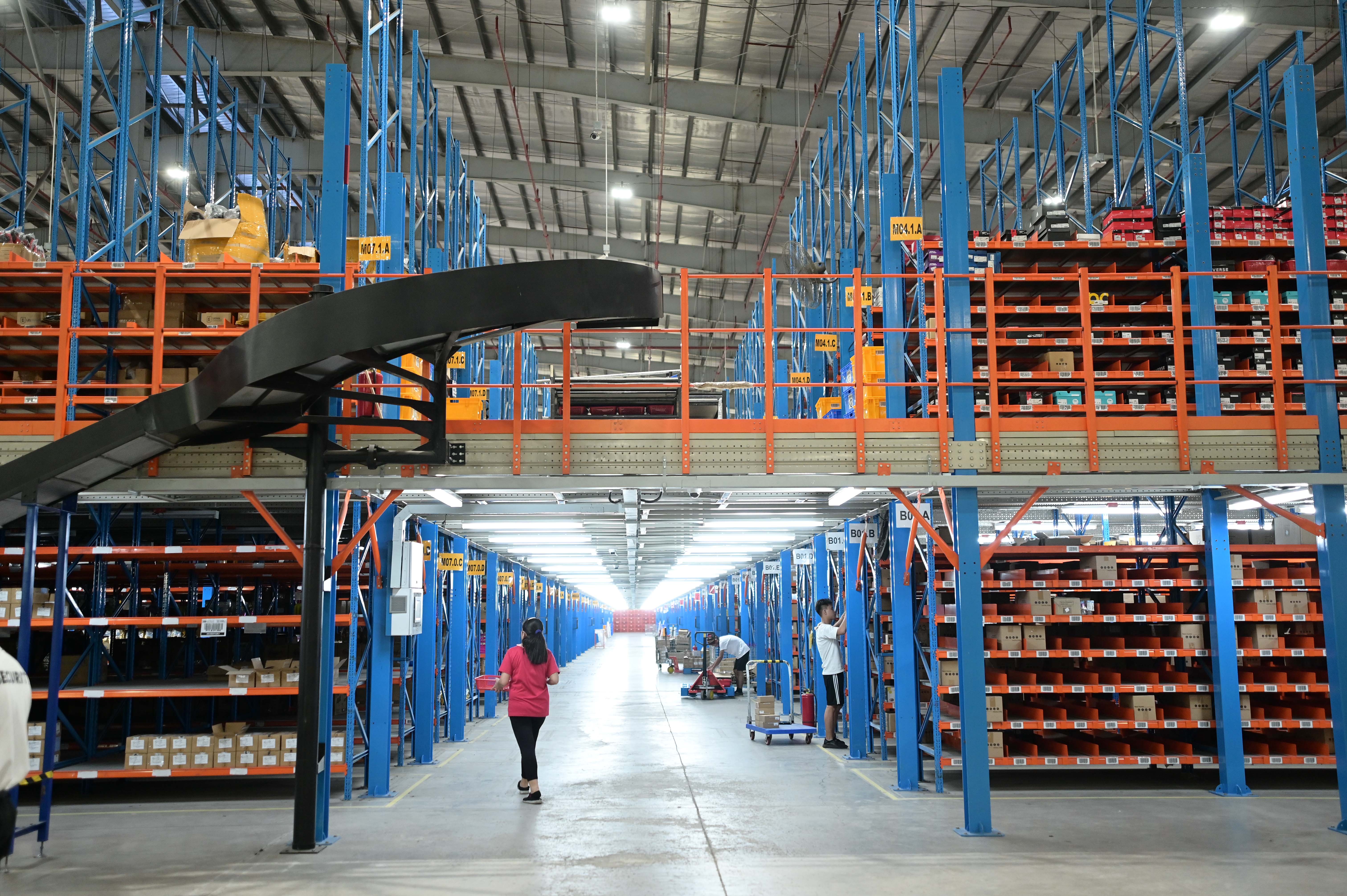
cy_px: 448
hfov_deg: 54.5
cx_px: 674
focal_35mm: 35
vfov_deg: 37.8
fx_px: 1309
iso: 2000
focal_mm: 35
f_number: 2.2
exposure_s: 1/125
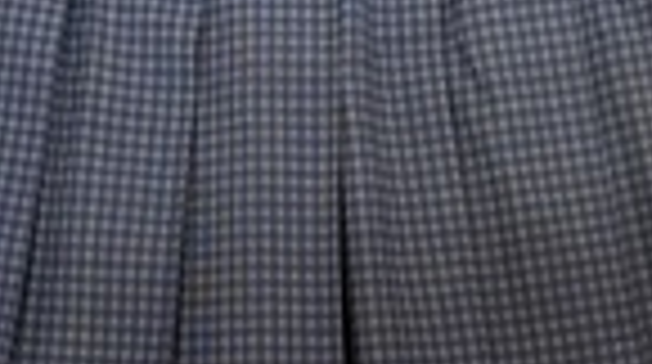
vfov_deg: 12.3
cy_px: 263
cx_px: 328
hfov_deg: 21.8
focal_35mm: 98
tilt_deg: -82.4
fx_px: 1691
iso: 80
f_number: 1.6
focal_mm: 5.96
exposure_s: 1/50
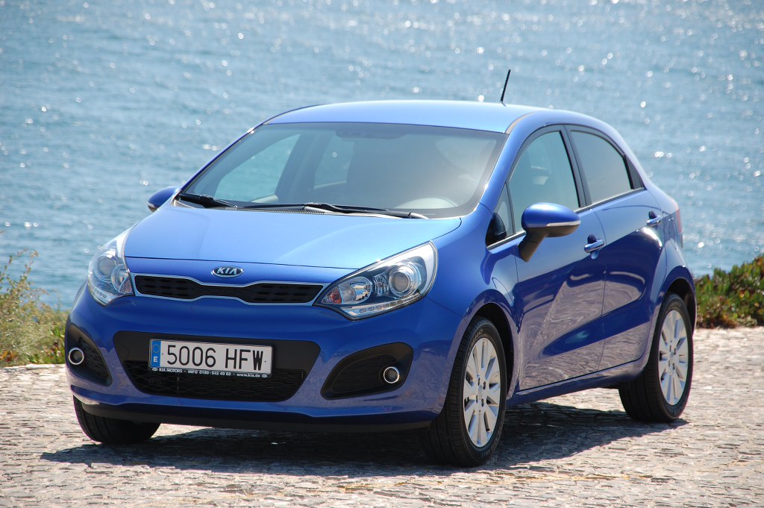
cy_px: 254
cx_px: 382
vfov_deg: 7.3
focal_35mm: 188
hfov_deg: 11.0
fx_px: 3976
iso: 200
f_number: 6
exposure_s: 1/500
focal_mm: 125
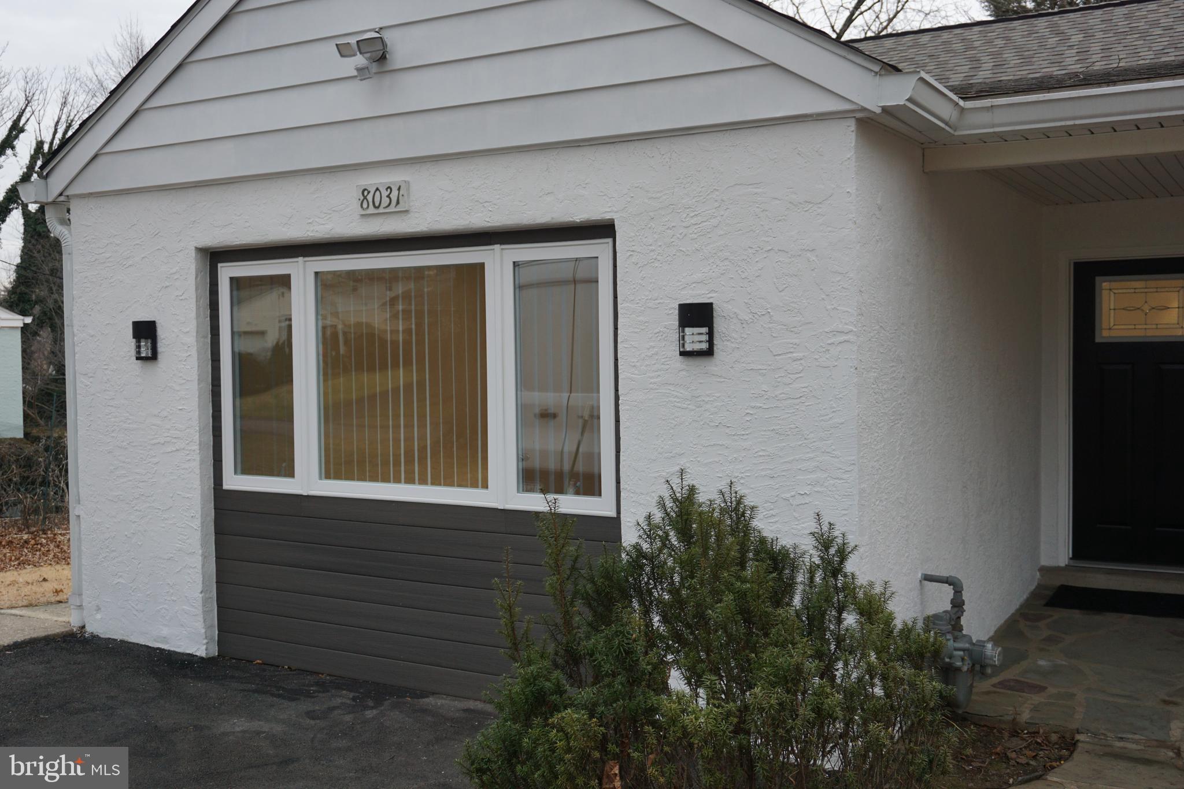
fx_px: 1184
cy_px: 394
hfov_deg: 53.1
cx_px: 592
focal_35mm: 36
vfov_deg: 36.9
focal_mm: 24
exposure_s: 1/160
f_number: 4.5
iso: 250
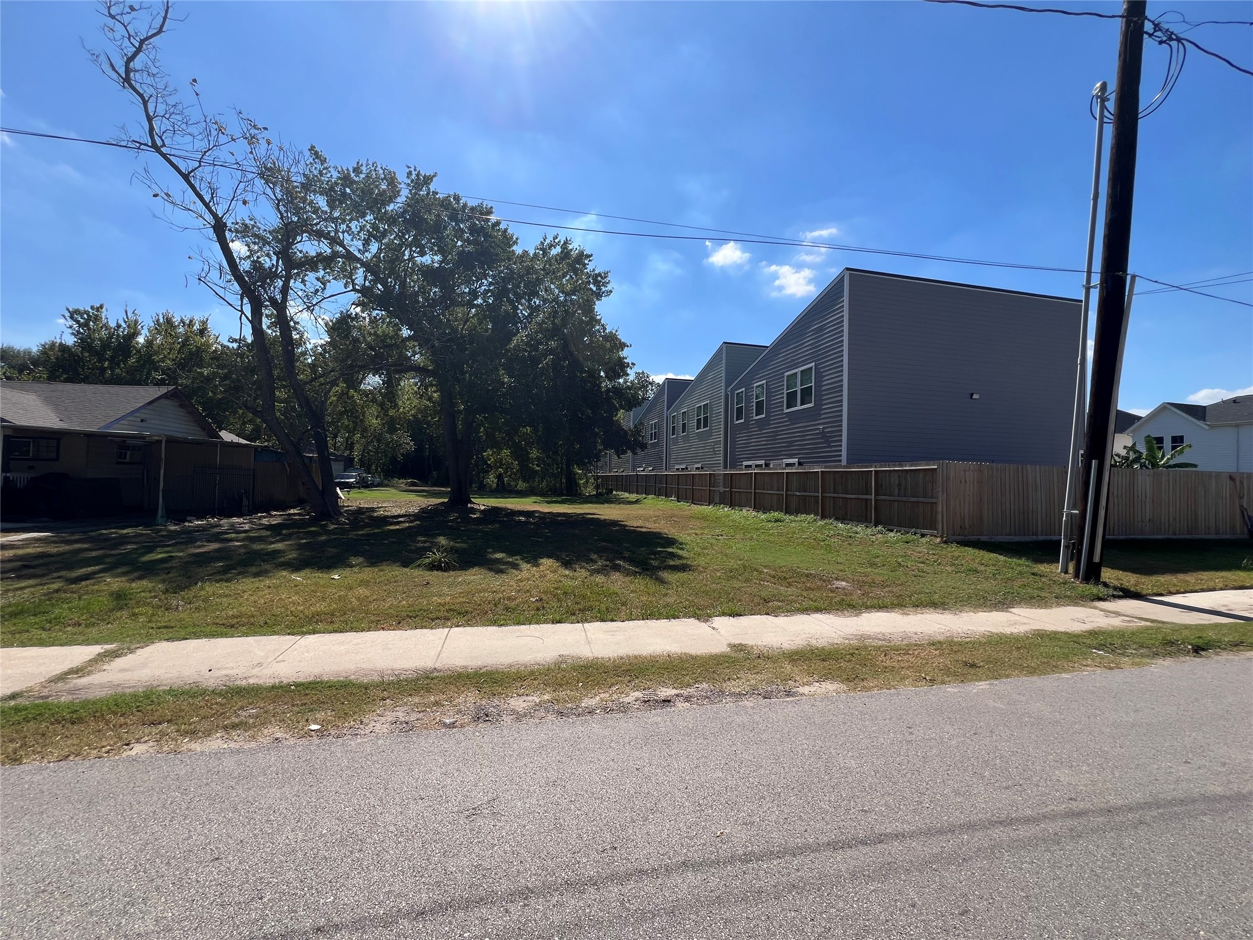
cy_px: 470
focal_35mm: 13
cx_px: 626
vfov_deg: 89.9
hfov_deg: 106.2
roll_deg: -1.3
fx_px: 471
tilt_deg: +0.4
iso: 32
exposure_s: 1/1531
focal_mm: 1.57
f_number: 1.8
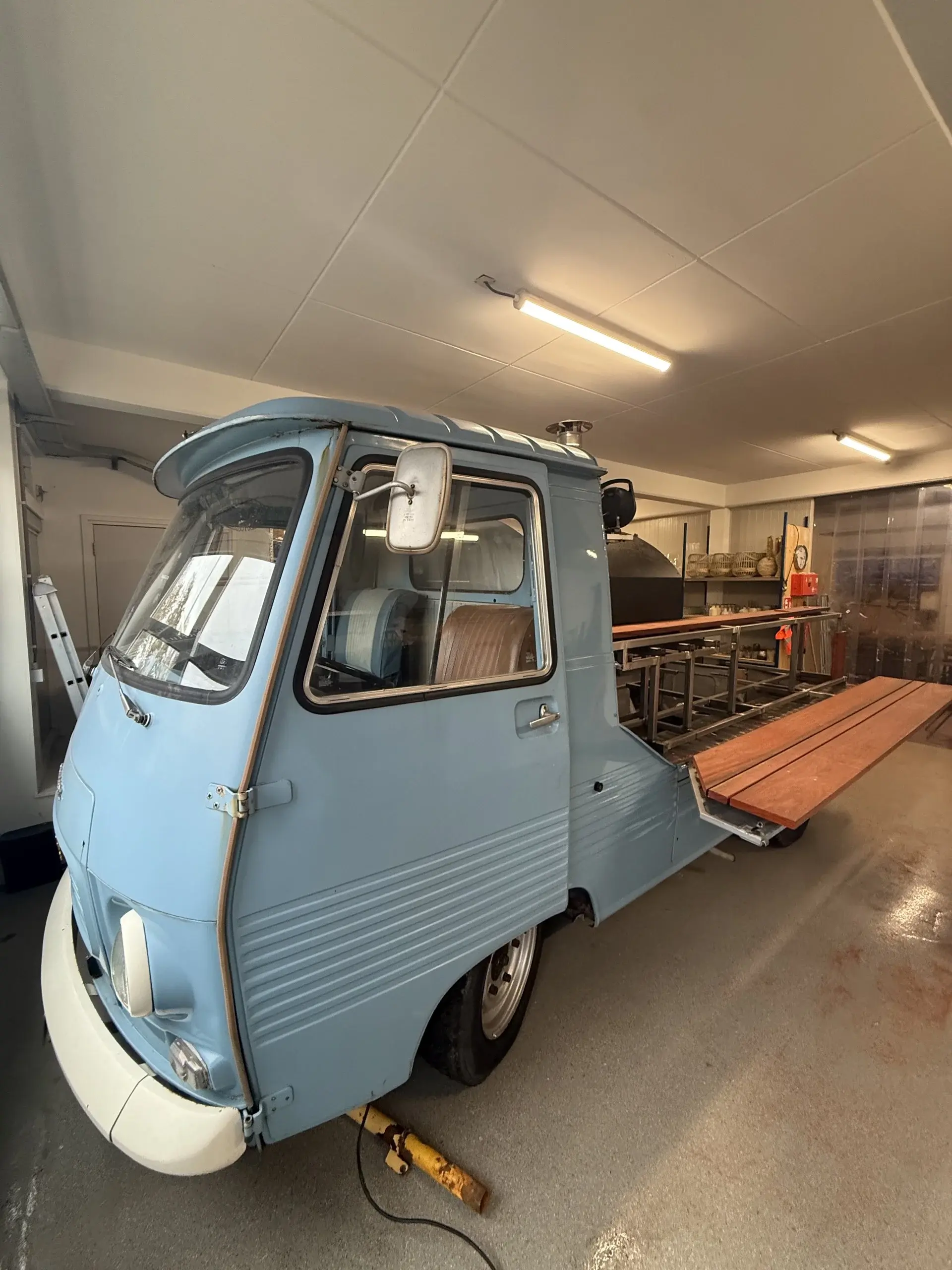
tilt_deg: -5.8
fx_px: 513
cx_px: 476
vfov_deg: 102.1
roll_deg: -1.4
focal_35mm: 14
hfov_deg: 85.7
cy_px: 635
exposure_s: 1/100
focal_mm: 2.22
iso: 400
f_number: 2.2
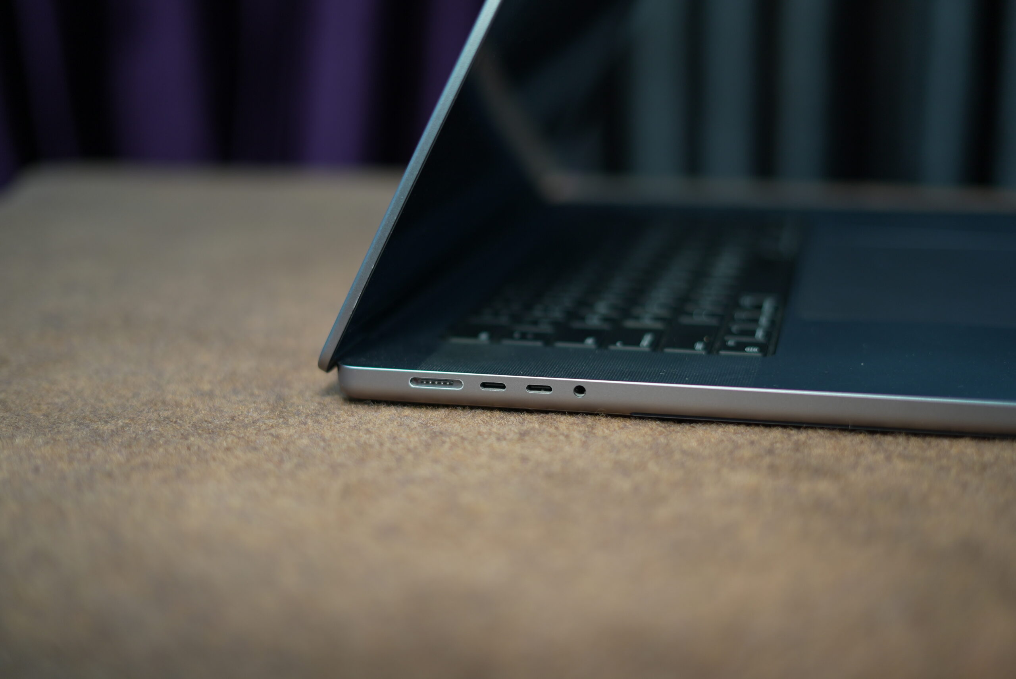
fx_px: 1412
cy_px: 340
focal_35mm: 50
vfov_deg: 27.0
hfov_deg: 39.6
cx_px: 508
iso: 320
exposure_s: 1/100
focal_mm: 50
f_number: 1.8
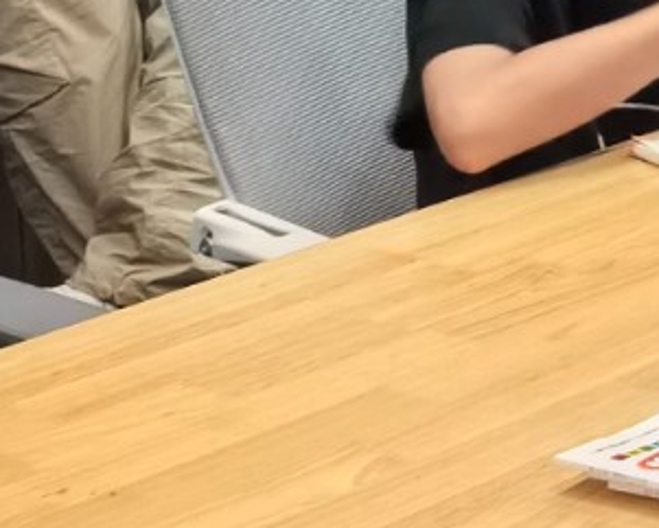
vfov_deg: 10.4
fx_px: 2731
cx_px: 1576
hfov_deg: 11.4
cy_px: -434
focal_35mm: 140
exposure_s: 1/60
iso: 1000
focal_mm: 5.75
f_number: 4
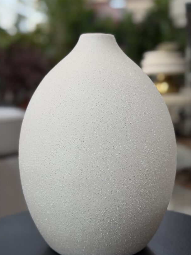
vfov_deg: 32.2
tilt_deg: -5.9
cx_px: 101
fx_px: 442
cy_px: 119
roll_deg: -0.3
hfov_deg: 24.4
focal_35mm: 60
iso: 64
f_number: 1.78
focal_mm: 6.76
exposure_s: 1/120
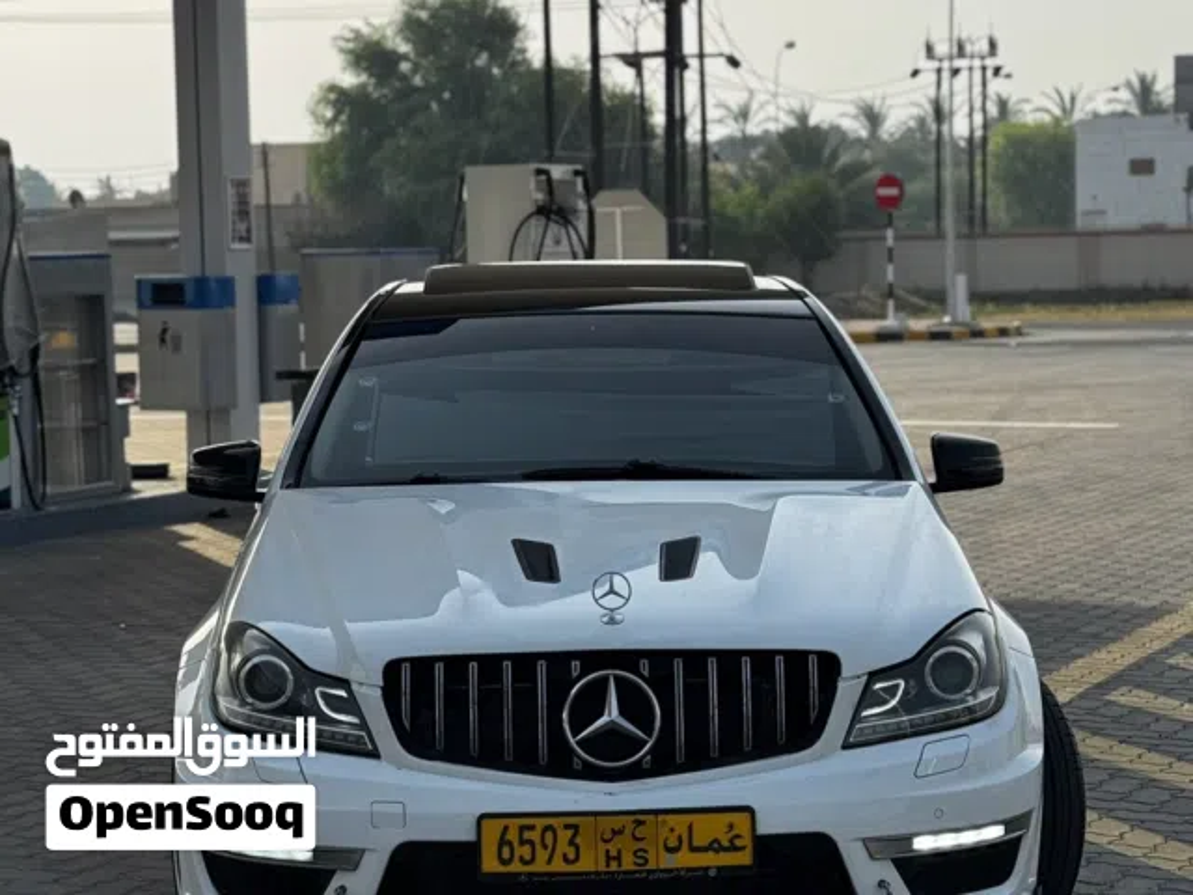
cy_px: 448
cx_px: 596
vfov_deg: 30.3
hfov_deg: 39.7
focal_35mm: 48
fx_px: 1654
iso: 64
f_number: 1.78
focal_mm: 6.76
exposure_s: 1/2833
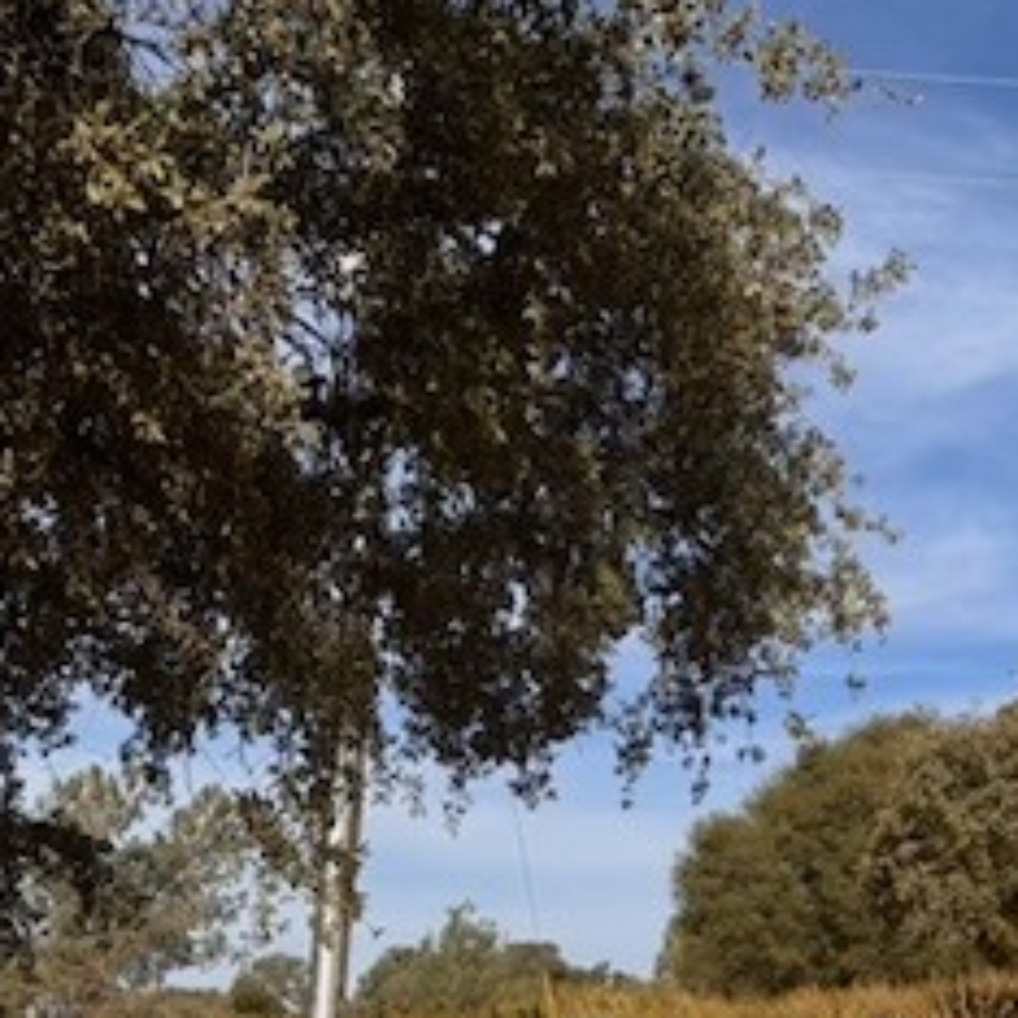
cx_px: 996
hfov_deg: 28.0
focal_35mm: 58
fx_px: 1930
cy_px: 874
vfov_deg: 28.6
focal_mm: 6.76
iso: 80
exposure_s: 1/4950
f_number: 1.78
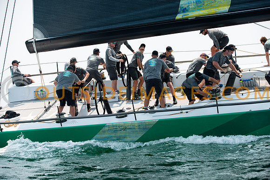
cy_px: 90
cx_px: 135
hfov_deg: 18.3
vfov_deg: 12.2
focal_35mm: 112
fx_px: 840
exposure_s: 1/1600
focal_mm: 112
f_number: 5
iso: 250
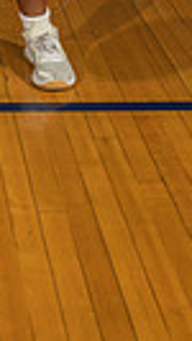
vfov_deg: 14.7
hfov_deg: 8.9
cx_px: -64
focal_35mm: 135
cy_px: -177
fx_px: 1220
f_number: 7.1
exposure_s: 1/200
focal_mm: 38
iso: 160
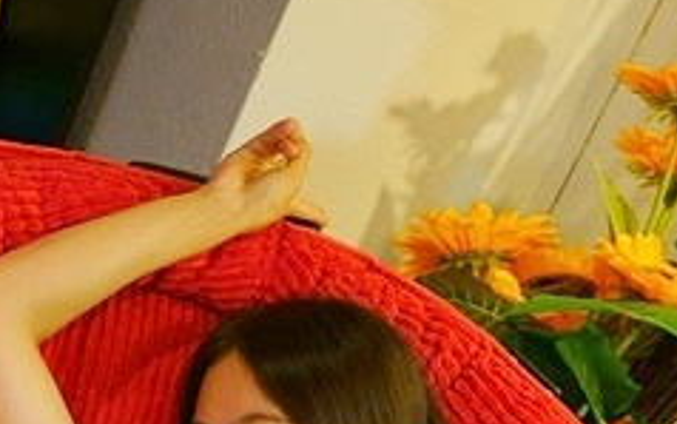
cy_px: 693
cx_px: 40
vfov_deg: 11.7
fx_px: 1957
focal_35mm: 106
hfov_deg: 19.2
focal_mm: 31
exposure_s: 1/15
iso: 800
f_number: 4.5
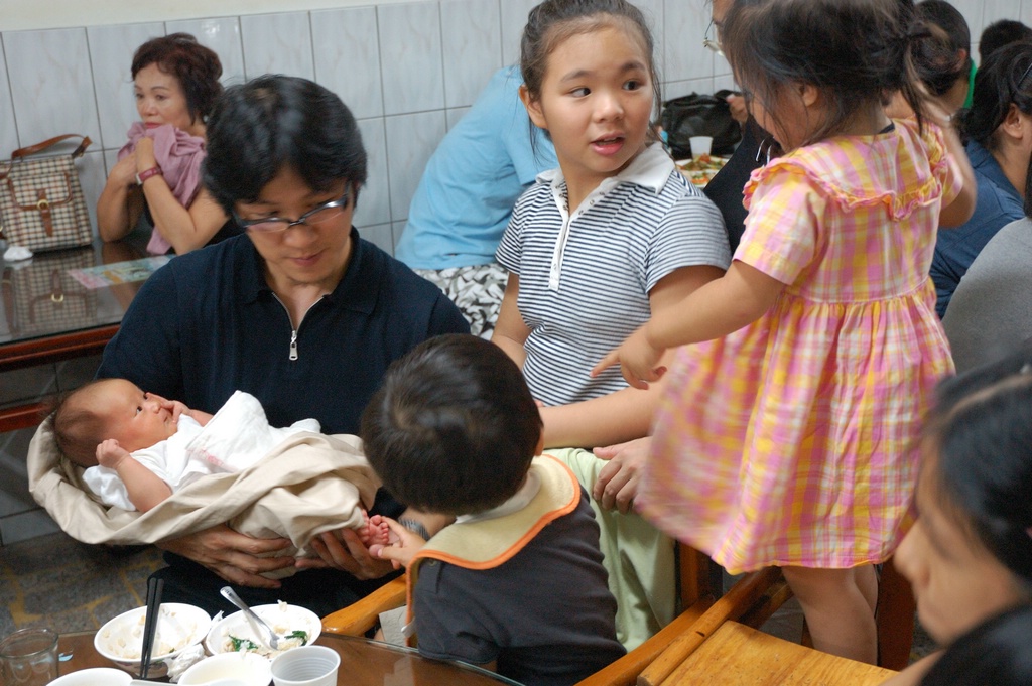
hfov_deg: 42.4
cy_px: 343
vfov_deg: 28.9
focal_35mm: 46
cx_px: 516
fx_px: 1332
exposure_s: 1/20
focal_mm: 31
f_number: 4
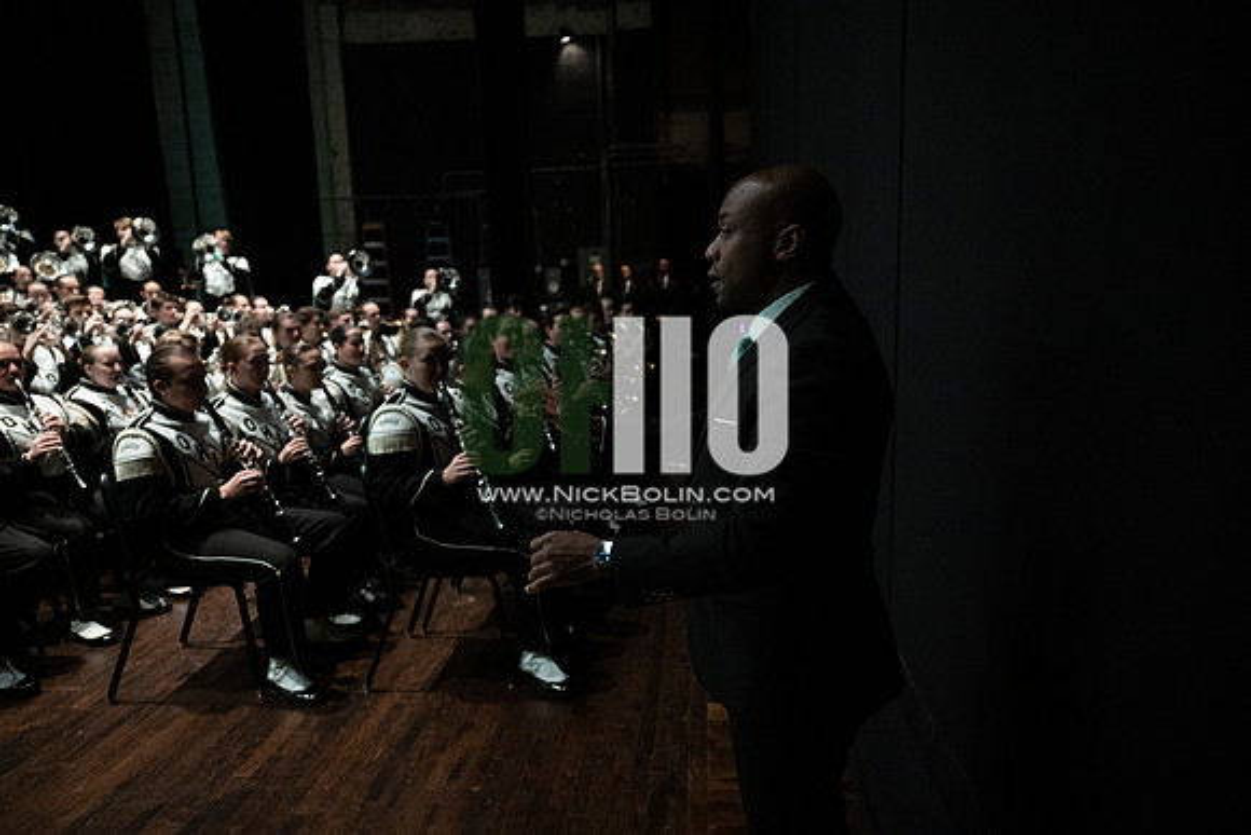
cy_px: 418
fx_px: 834
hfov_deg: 73.7
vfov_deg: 53.2
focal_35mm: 24
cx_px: 626
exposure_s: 1/500
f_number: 2.8
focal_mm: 24
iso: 8000
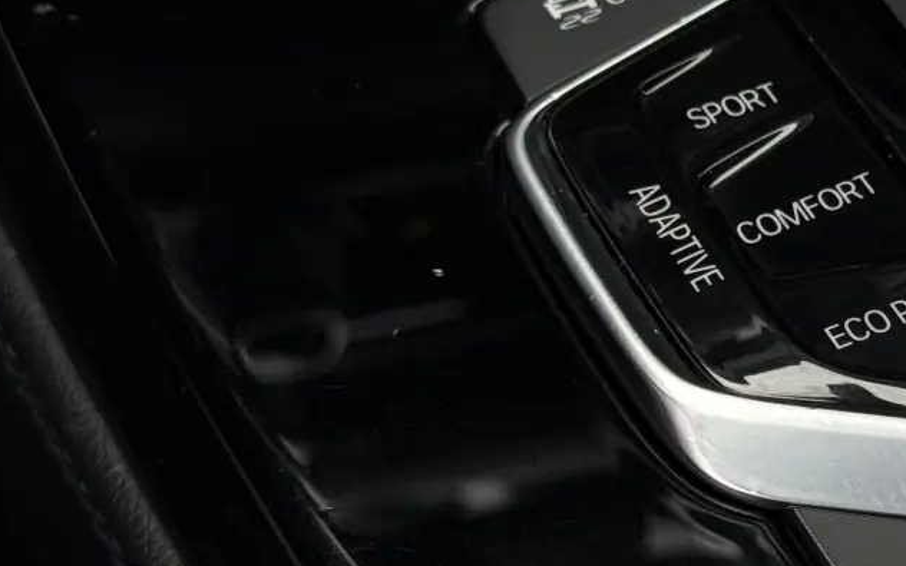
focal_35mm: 116
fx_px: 2864
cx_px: 874
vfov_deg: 11.3
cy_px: 186
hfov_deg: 17.6
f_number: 1.78
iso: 80
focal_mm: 6.76
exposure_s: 1/1055
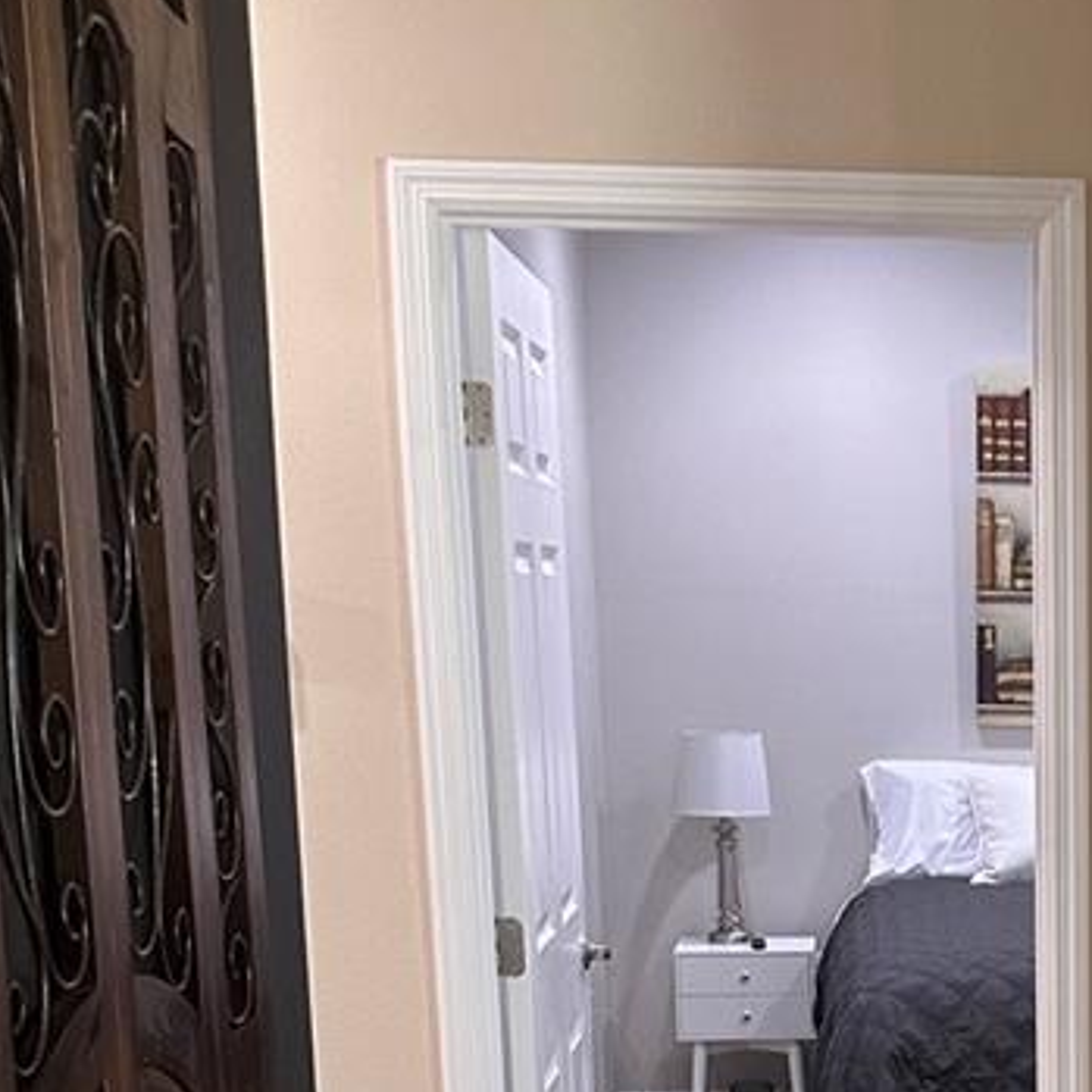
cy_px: 1205
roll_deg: -1.3
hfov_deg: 22.4
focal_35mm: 73
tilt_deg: -10.3
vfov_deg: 22.3
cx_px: 1202
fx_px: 2605
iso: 320
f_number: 1.78
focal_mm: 6.86
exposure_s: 1/60
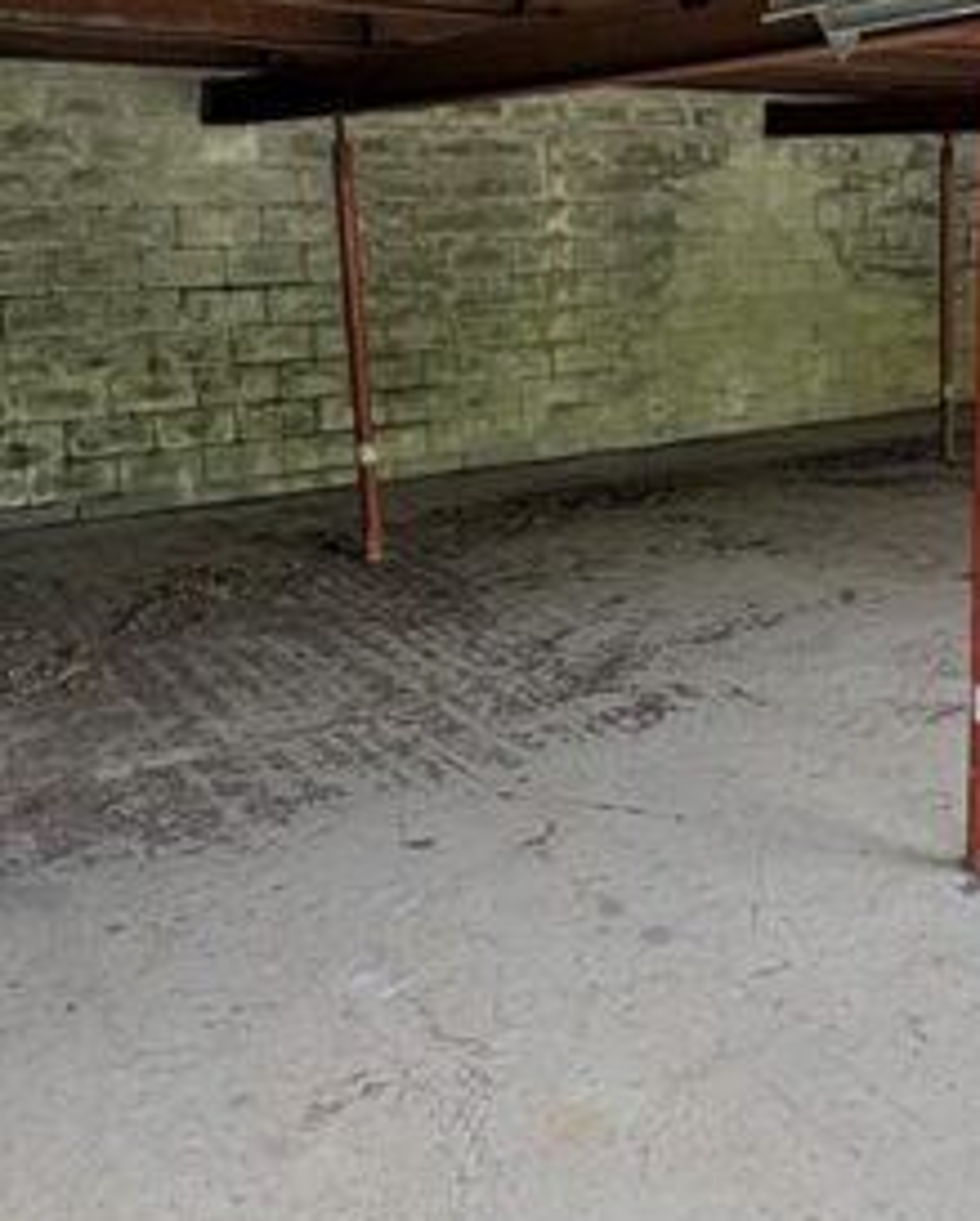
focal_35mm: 40
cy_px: 474
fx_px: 1448
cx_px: 855
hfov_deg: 35.5
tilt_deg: -10.2
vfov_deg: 45.4
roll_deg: +1.4
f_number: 2.2
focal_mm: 2.22
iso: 80
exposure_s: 1/99
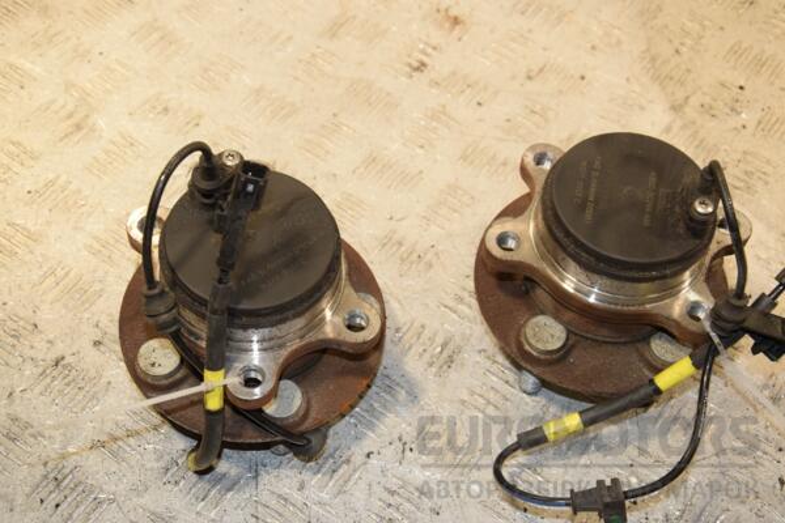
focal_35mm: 60
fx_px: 1308
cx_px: 392
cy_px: 262
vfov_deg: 22.6
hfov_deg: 33.4
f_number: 7.1
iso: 800
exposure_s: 1/200
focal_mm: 40
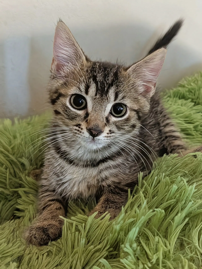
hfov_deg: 56.8
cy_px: 134
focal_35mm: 24
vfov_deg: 71.6
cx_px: 101
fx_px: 187
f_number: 1.68
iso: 2316
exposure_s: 1/120
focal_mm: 6.9
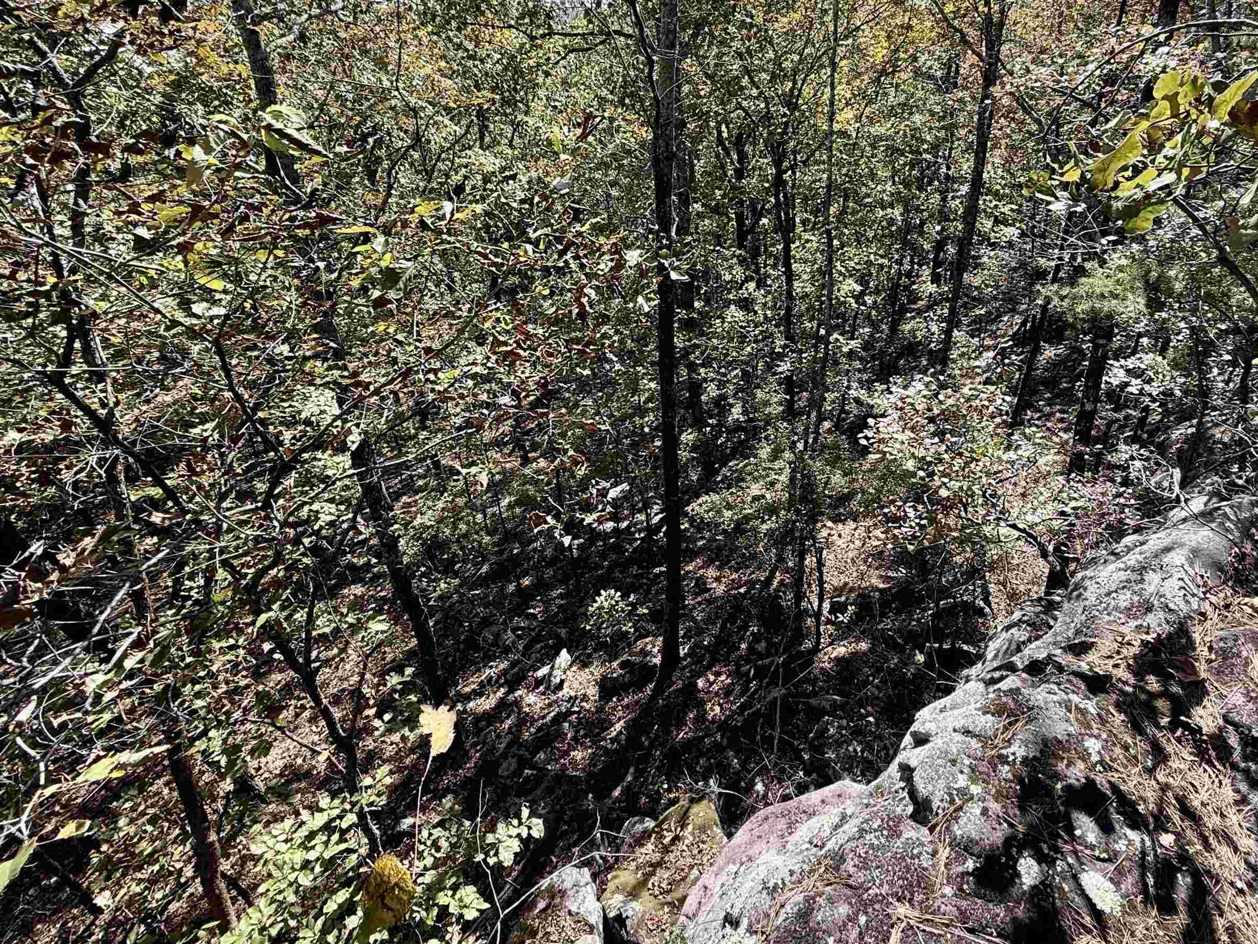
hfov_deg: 86.6
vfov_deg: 71.0
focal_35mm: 18
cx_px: 757
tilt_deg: -29.0
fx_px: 654
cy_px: 385
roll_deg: -0.6
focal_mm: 2.22
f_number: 2.2
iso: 50
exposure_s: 1/294
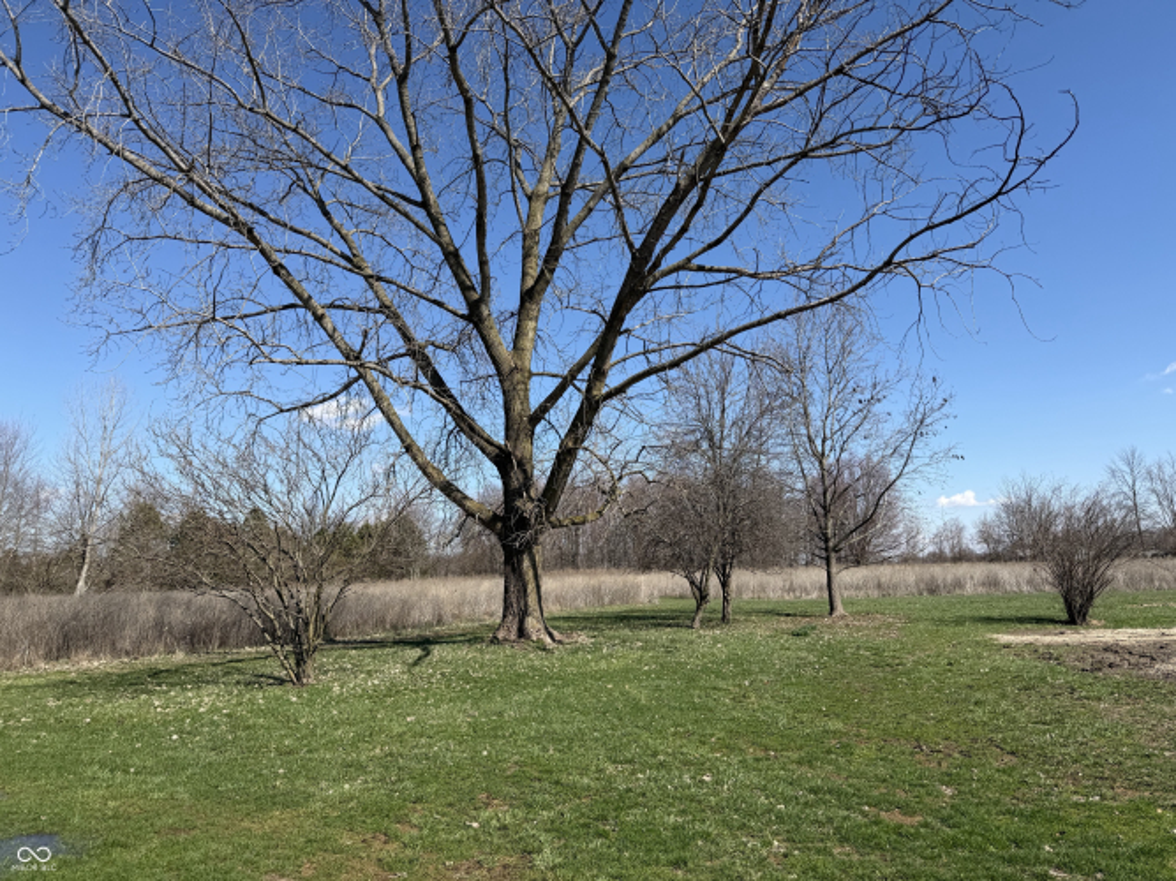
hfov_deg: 71.6
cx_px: 588
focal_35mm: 24
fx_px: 815
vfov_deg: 56.8
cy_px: 440
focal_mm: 6.76
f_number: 1.78
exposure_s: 1/4673
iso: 80
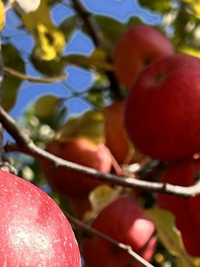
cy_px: 188
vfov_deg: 16.4
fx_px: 925
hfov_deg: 12.3
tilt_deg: +57.4
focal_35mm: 120
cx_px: 140
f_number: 1.5
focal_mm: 5.7
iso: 50
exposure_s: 1/1724
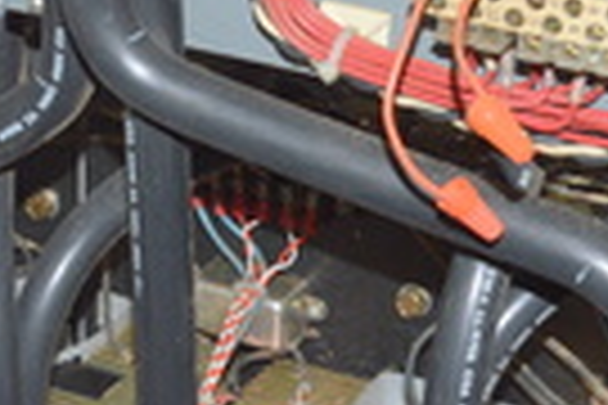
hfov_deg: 16.6
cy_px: 441
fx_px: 2060
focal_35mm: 122
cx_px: 99
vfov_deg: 11.1
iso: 100
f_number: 8
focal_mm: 22
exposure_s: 1/60
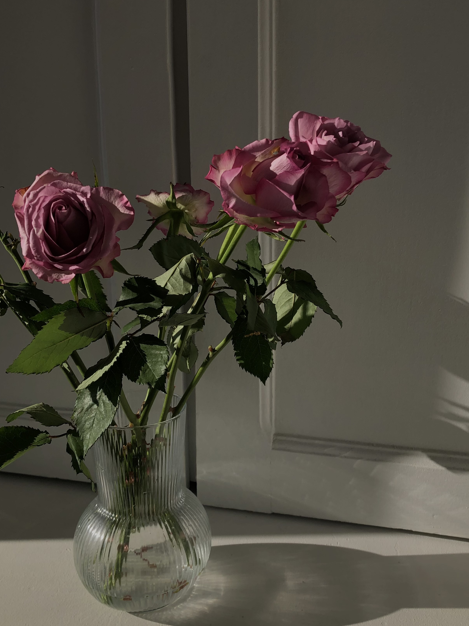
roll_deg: +0.7
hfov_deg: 40.7
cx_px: 244
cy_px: 280
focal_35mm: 35
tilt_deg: -11.0
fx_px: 632
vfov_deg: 52.5
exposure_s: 1/2857
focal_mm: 4
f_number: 1.8
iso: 20
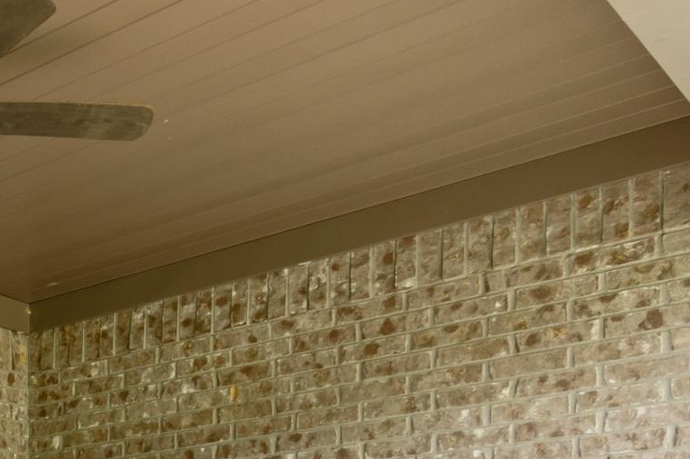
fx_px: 1130
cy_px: 670
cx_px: -351
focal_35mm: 59
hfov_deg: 25.4
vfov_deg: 20.1
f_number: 9
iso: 250
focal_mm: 12
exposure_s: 1/13
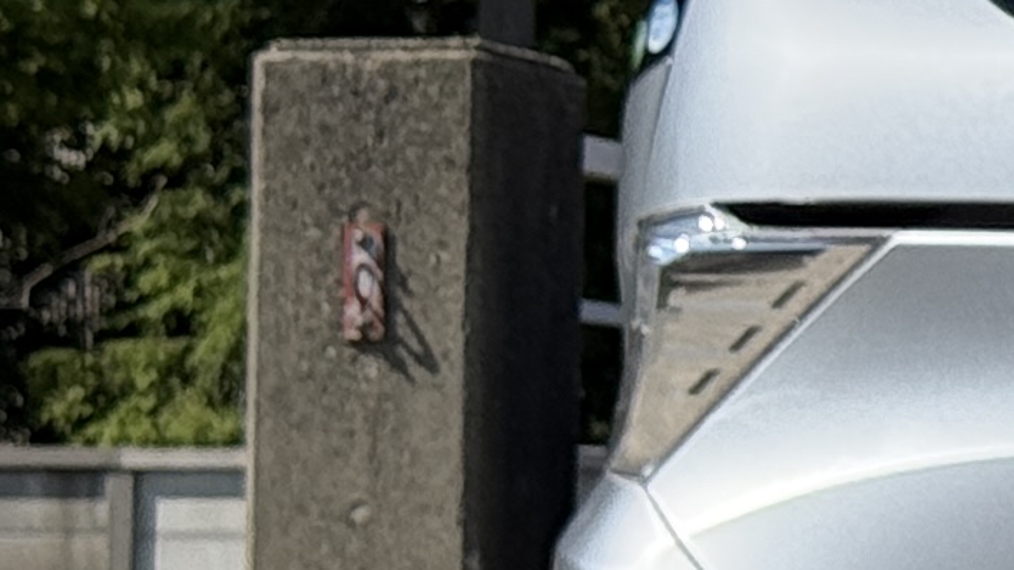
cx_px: 2817
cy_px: 331
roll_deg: -0.6
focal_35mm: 298
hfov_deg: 6.7
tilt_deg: +2.9
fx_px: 8011
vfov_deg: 4.1
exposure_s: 1/4098
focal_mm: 6.76
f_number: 1.78
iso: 64
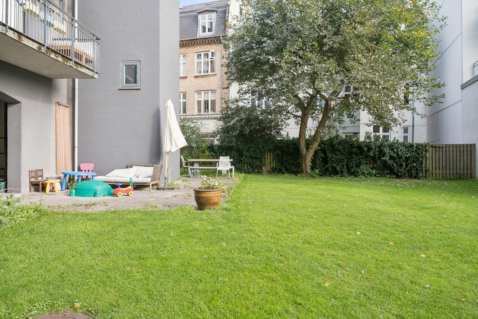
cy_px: 160
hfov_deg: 68.4
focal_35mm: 26
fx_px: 352
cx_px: 239
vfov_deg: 48.7
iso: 400
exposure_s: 1/160
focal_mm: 26.5
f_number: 6.3
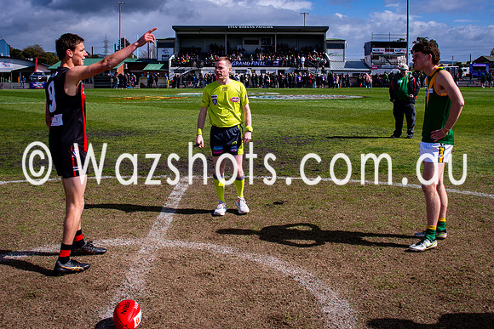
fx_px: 502
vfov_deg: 35.8
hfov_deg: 52.3
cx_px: 264
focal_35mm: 37
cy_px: 97
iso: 100
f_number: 11
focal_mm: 16
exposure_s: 1/160
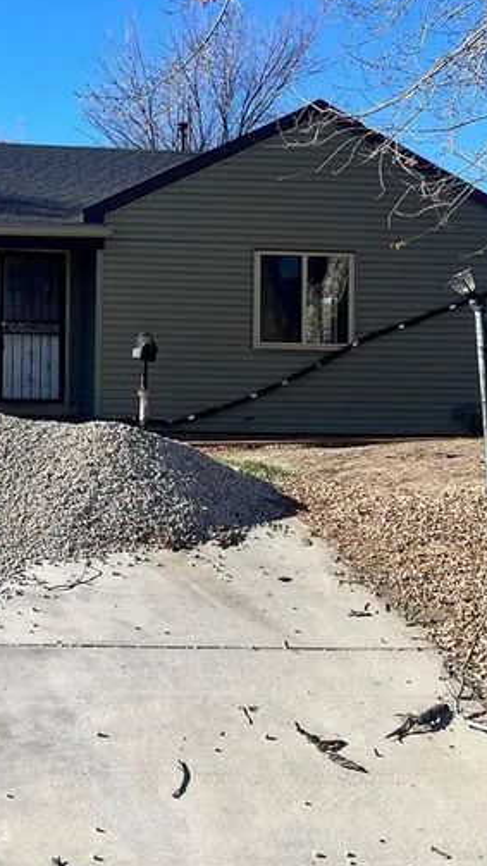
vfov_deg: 42.7
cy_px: 350
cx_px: 34
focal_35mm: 48
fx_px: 1102
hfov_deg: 24.1
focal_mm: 5.1
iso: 50
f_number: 1.6
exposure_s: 1/2410
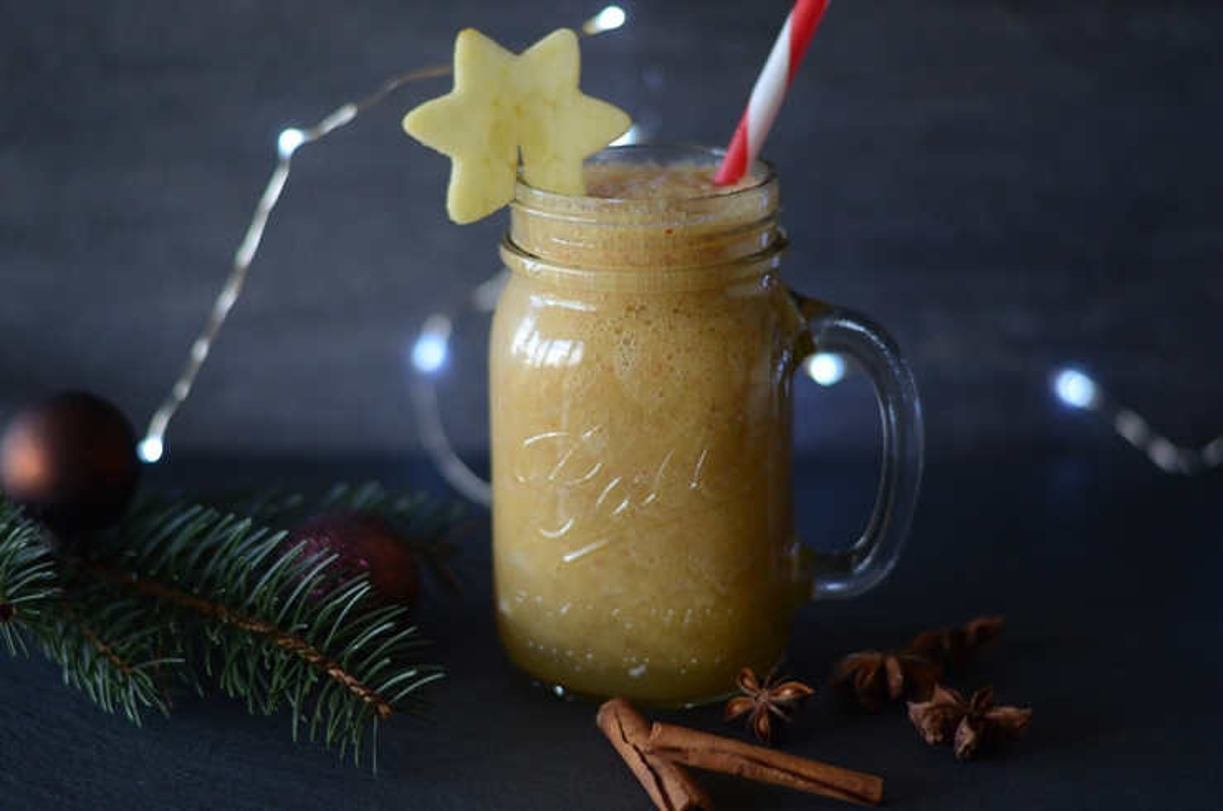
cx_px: 612
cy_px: 406
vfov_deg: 18.1
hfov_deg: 27.0
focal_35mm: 75
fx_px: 2543
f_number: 1.8
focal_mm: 50
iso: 800
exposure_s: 1/500
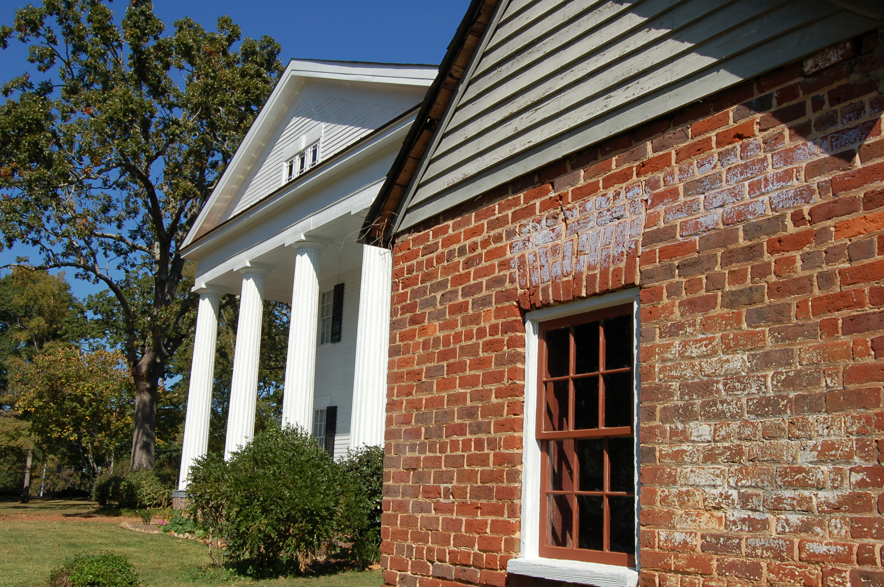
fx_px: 883
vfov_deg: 36.8
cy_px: 294
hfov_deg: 53.2
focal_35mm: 36
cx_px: 442
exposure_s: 1/80
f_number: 22
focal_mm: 24
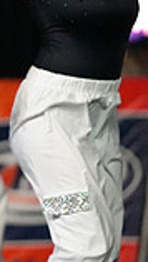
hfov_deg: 1.1
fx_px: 8032
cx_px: -301
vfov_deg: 1.9
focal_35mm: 1158
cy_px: -4
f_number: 3.5
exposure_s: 1/1250
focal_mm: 300
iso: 16000
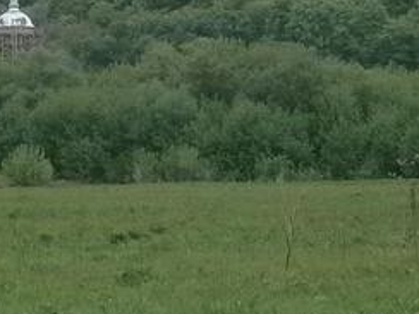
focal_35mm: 231
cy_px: 27
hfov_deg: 8.6
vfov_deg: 6.4
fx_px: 2796
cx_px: 185
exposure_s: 1/100
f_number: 3.4
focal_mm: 8.3
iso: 80
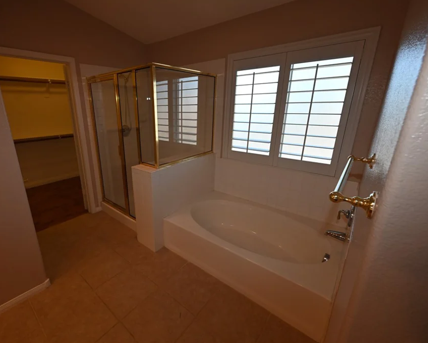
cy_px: 169
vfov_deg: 80.4
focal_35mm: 16
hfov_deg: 92.2
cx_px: 177
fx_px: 203
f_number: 4.8
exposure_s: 1/90
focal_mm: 14
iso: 1100
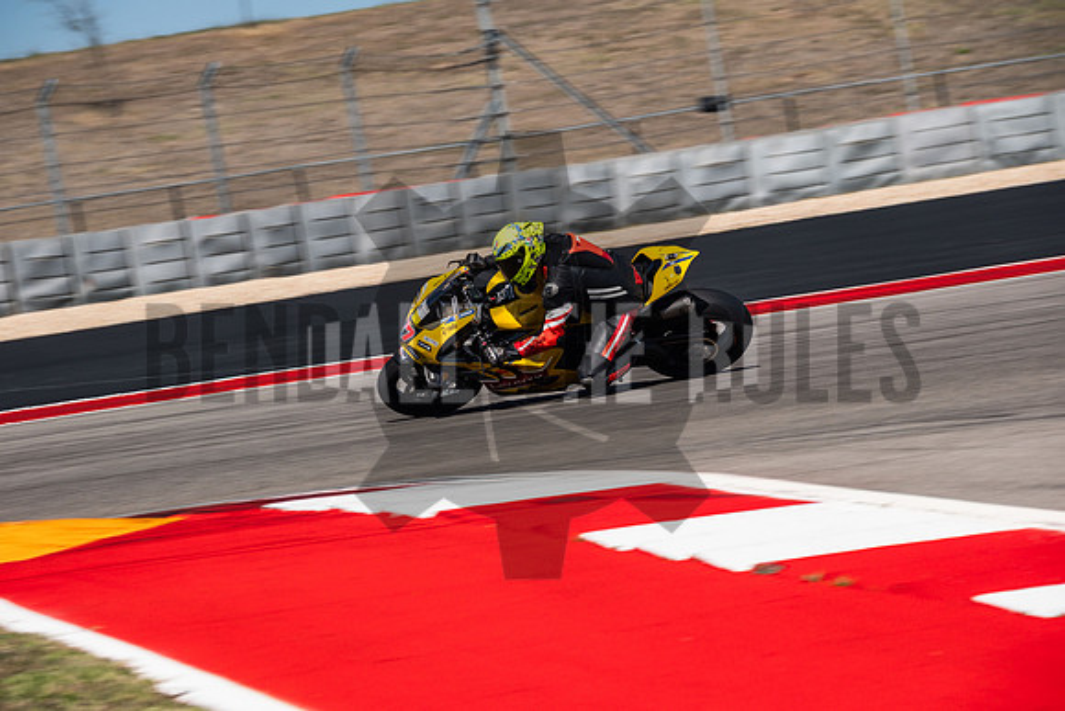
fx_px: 6214
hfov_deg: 9.8
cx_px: 532
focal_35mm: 210
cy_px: 356
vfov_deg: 6.5
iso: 160
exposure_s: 1/200
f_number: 7.1
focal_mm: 140
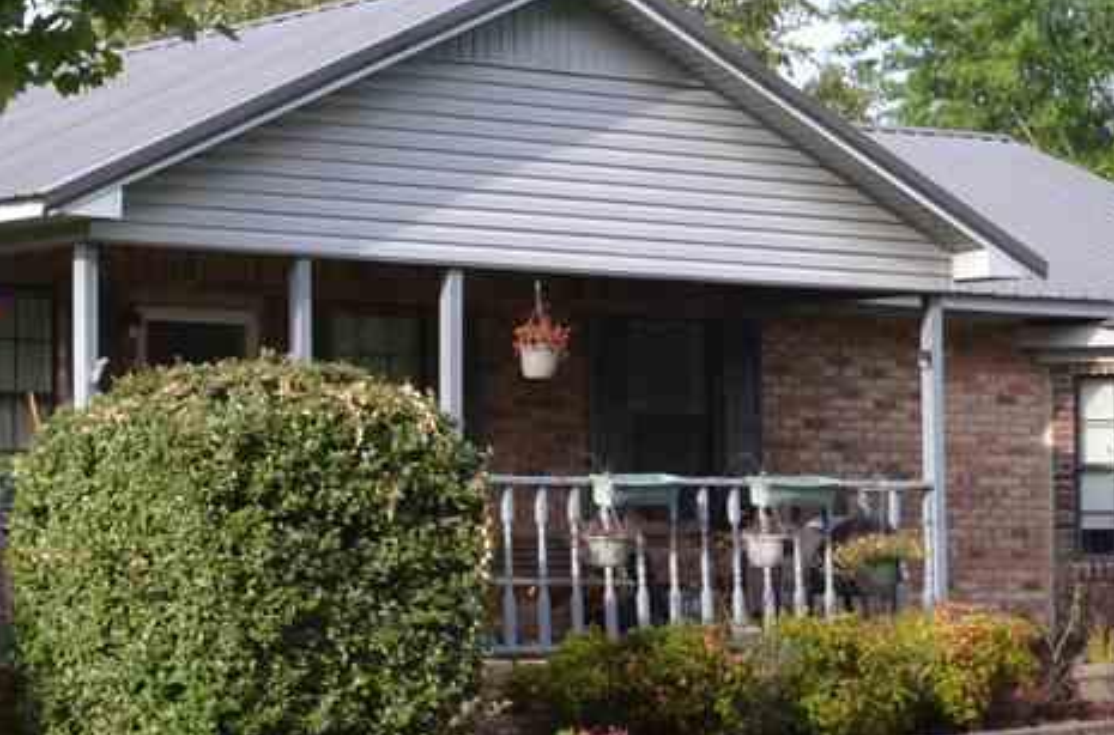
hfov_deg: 16.3
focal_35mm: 124
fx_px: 3825
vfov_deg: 11.0
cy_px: 413
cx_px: 14
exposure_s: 1/125
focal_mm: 30
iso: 320
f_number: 5.6
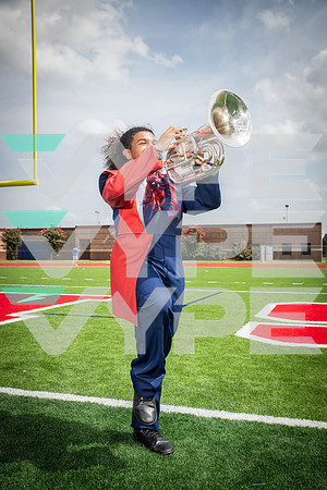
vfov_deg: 54.4
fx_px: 477
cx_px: 164
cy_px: 245
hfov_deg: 37.9
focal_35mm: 35
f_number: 7.1
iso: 125
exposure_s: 1/400
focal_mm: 35
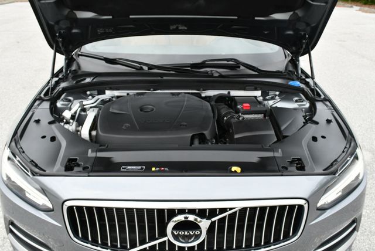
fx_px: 375
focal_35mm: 36
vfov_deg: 36.9
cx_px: 188
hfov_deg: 53.1
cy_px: 126
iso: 200
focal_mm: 18
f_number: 7.1
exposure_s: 1/250
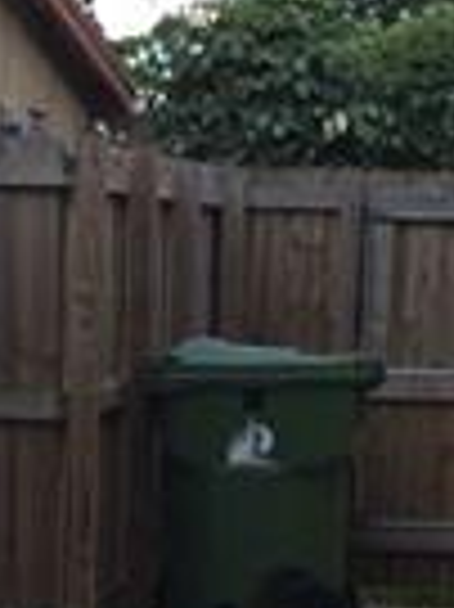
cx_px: 99
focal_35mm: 165
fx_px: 2890
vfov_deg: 11.4
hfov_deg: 9.0
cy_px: 959
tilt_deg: -10.5
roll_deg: -1.8
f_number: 2.2
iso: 32
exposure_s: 1/534
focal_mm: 4.15
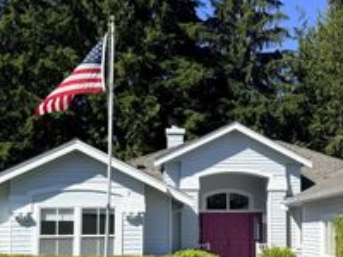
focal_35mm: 60
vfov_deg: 24.1
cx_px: 288
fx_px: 595
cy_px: 196
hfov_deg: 31.1
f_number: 1.78
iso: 80
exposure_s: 1/4405
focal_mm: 6.76
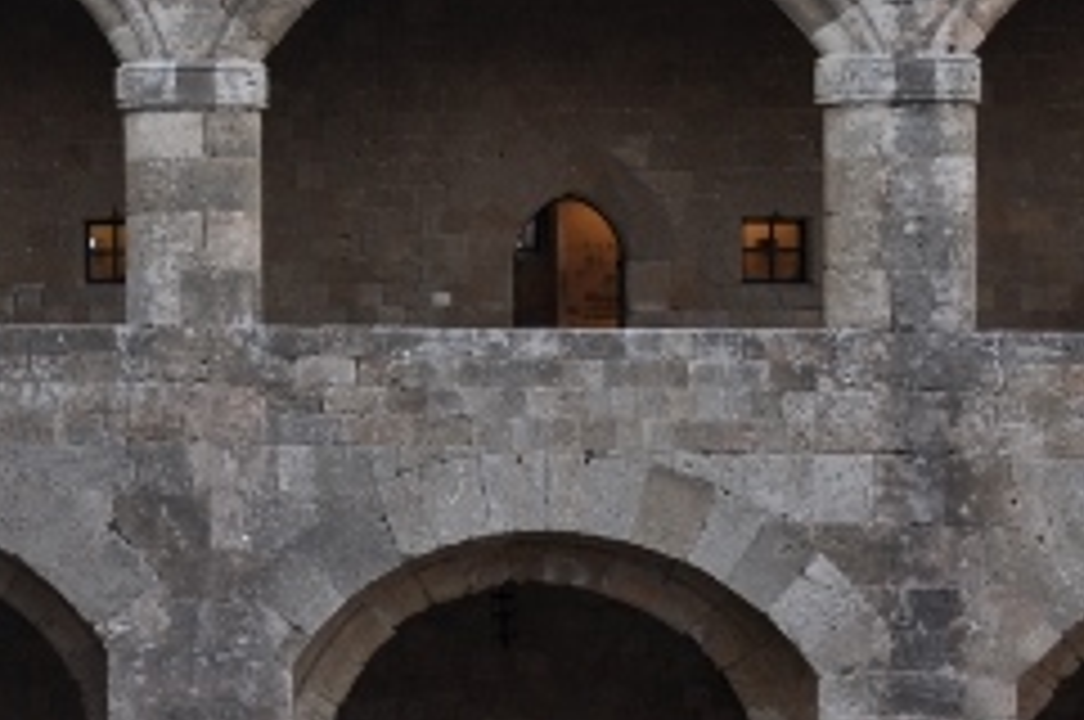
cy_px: 130
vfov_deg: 14.3
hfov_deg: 20.1
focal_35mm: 95
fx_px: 2857
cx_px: -236
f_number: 5
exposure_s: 1/200
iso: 200
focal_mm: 18
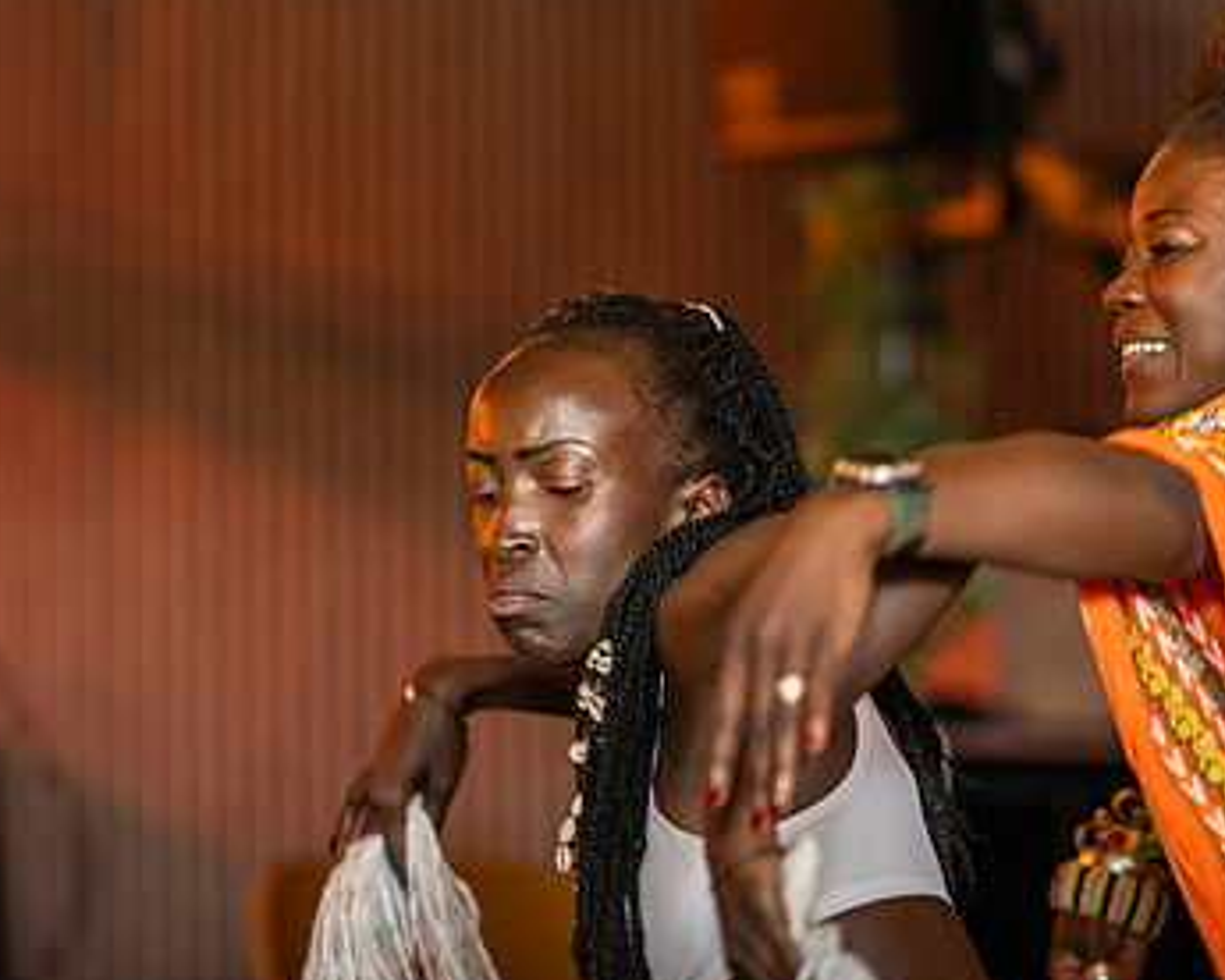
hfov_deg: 11.2
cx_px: 594
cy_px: 390
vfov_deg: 9.0
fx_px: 6236
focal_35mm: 172
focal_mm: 85
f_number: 1.4
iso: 1600
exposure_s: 1/200
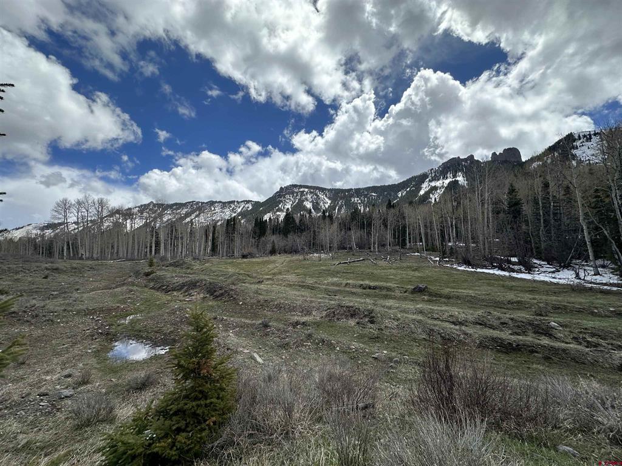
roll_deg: +1.1
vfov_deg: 85.7
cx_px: 311
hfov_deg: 102.1
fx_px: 252
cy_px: 233
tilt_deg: +7.7
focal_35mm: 14
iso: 50
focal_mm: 2.22
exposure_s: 1/2882
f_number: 2.2
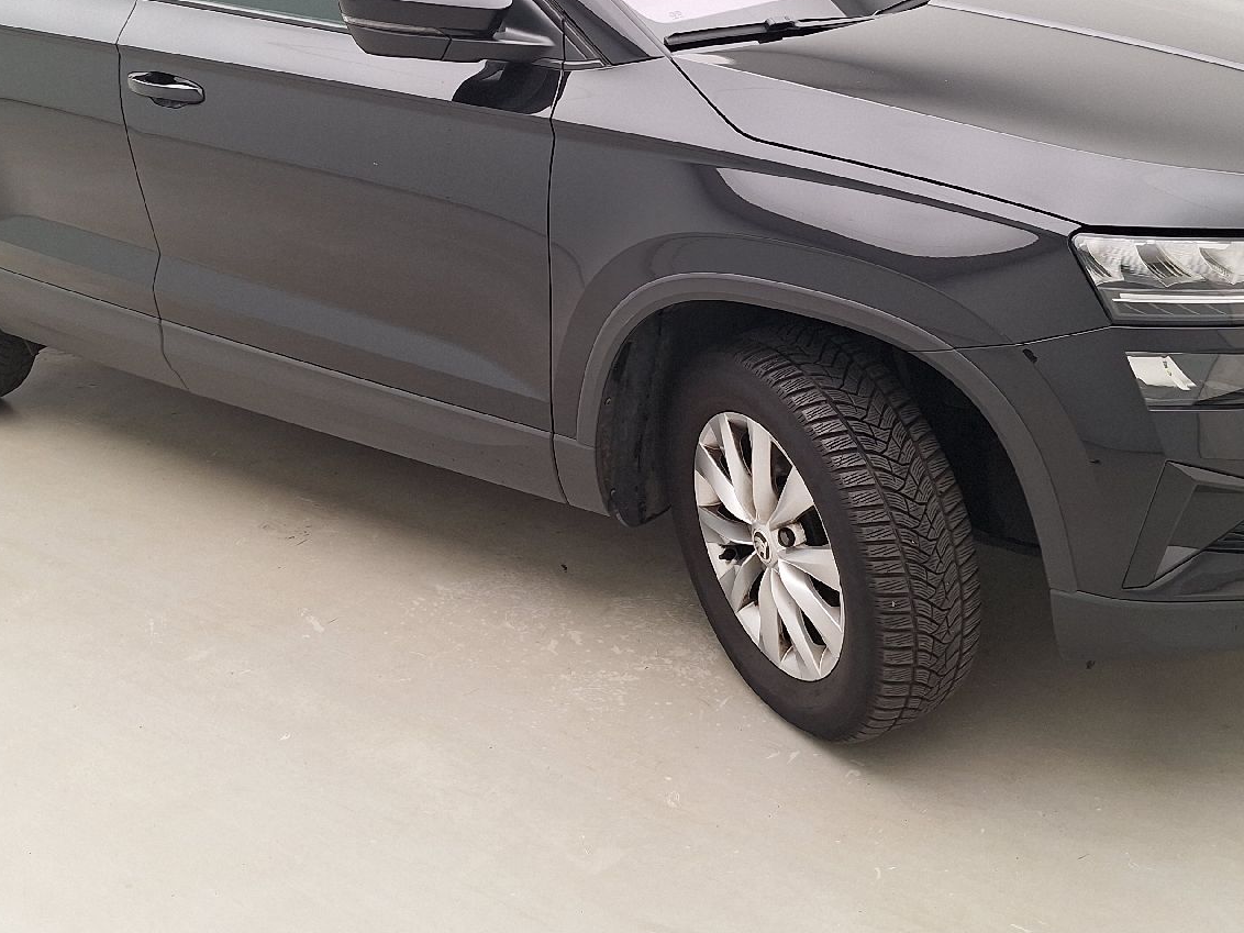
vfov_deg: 36.1
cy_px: 256
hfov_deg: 47.8
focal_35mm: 39
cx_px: 673
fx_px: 1402
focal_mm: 5.54
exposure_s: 1/120
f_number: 1.8
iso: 80
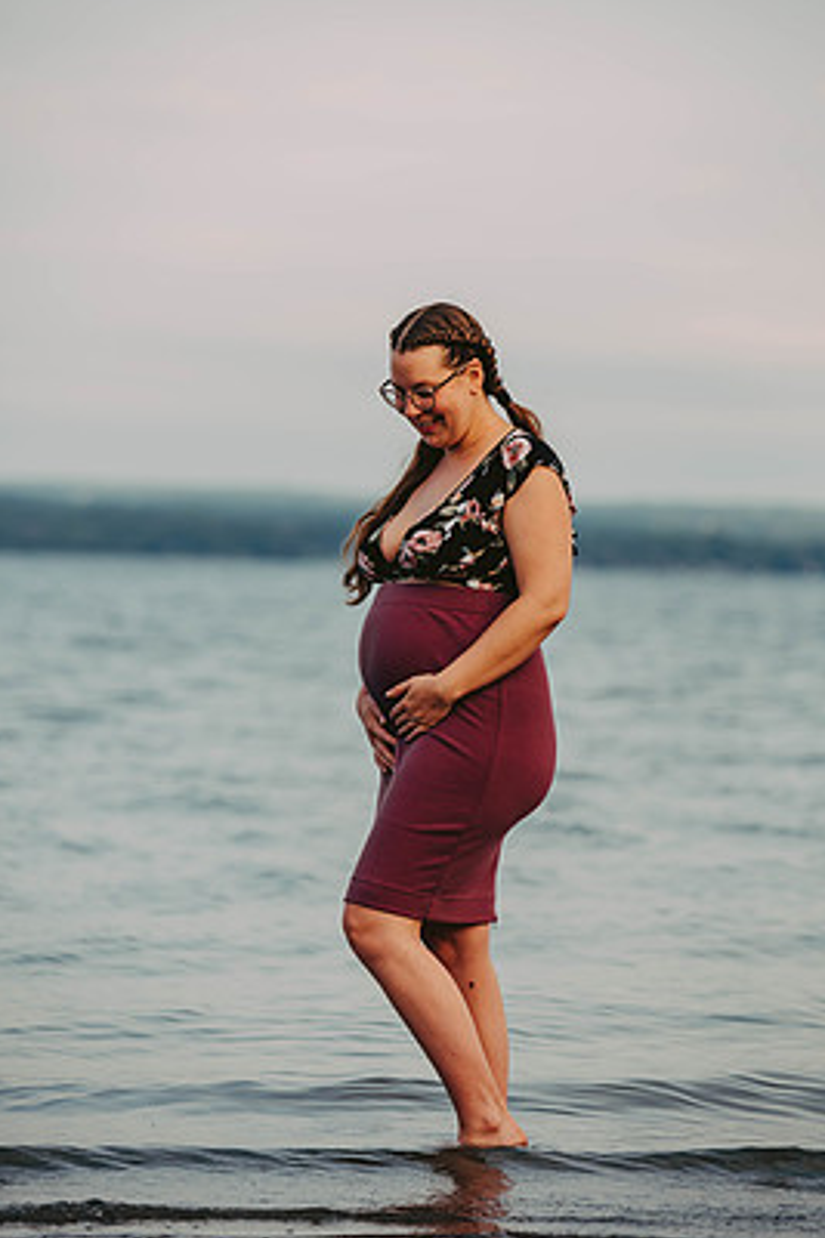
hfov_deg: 7.9
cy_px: 562
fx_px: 5986
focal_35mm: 174
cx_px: 426
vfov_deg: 11.8
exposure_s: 1/1000
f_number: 3.5
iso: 250
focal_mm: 155
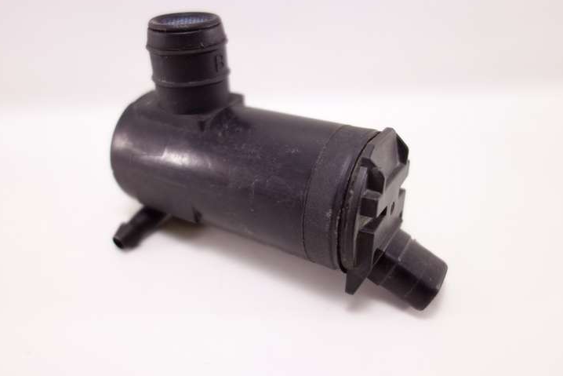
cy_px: 171
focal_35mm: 32
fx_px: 501
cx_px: 274
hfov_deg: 58.7
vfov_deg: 41.1
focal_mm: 10.4
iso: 125
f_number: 2
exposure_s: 1/100
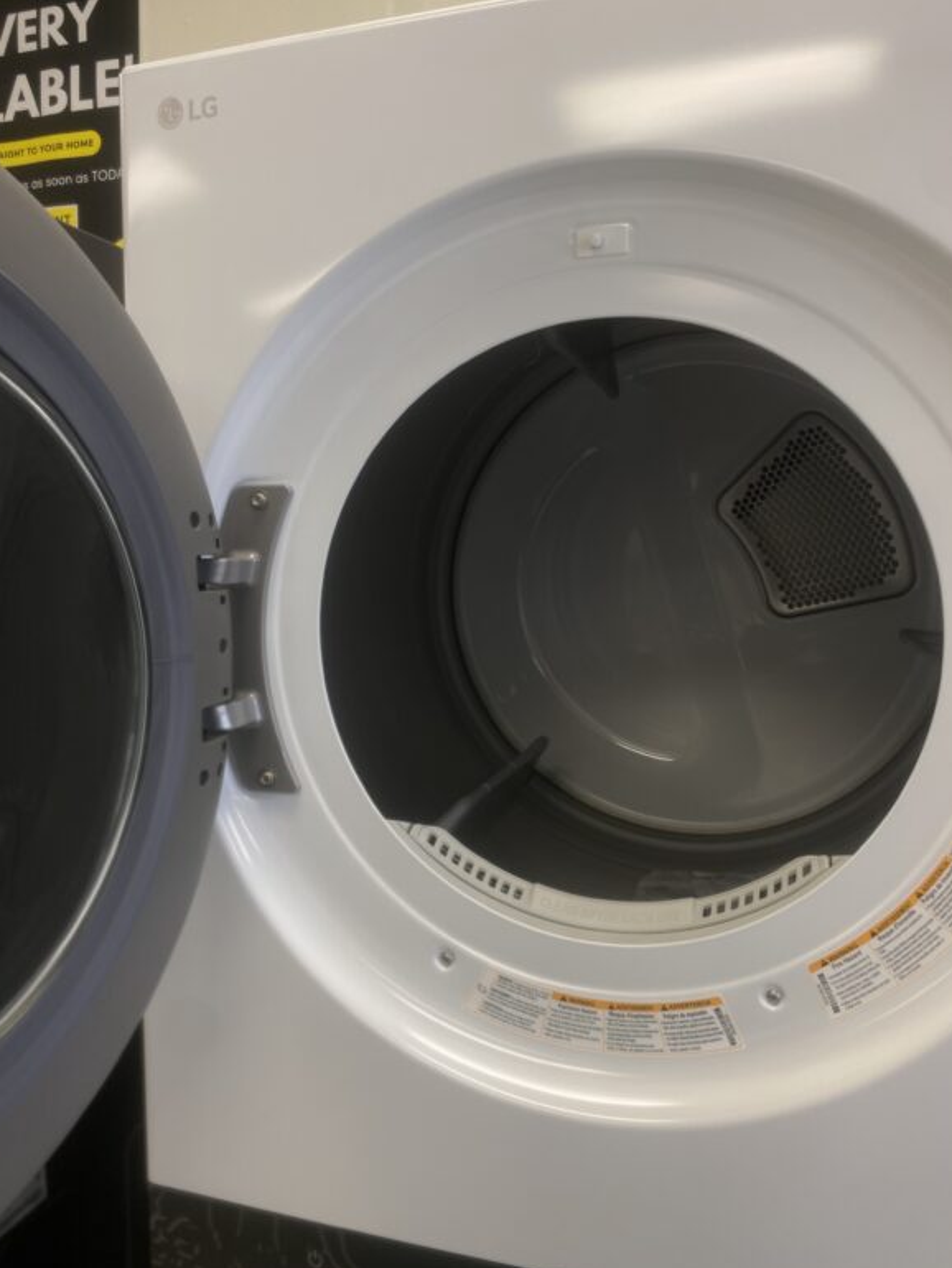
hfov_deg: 51.4
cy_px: 631
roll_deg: -0.7
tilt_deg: -2.3
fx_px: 990
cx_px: 468
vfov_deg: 65.3
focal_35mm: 27
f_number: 1.8
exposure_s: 1/66
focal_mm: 4.25
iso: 40
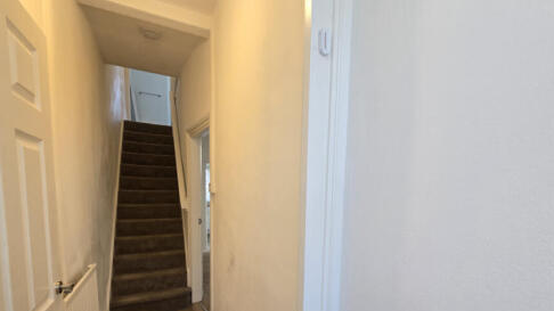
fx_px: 250
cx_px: 305
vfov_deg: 61.3
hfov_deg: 95.6
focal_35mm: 17
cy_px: 222
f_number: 2.2
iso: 50
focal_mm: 2.2
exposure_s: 1/50
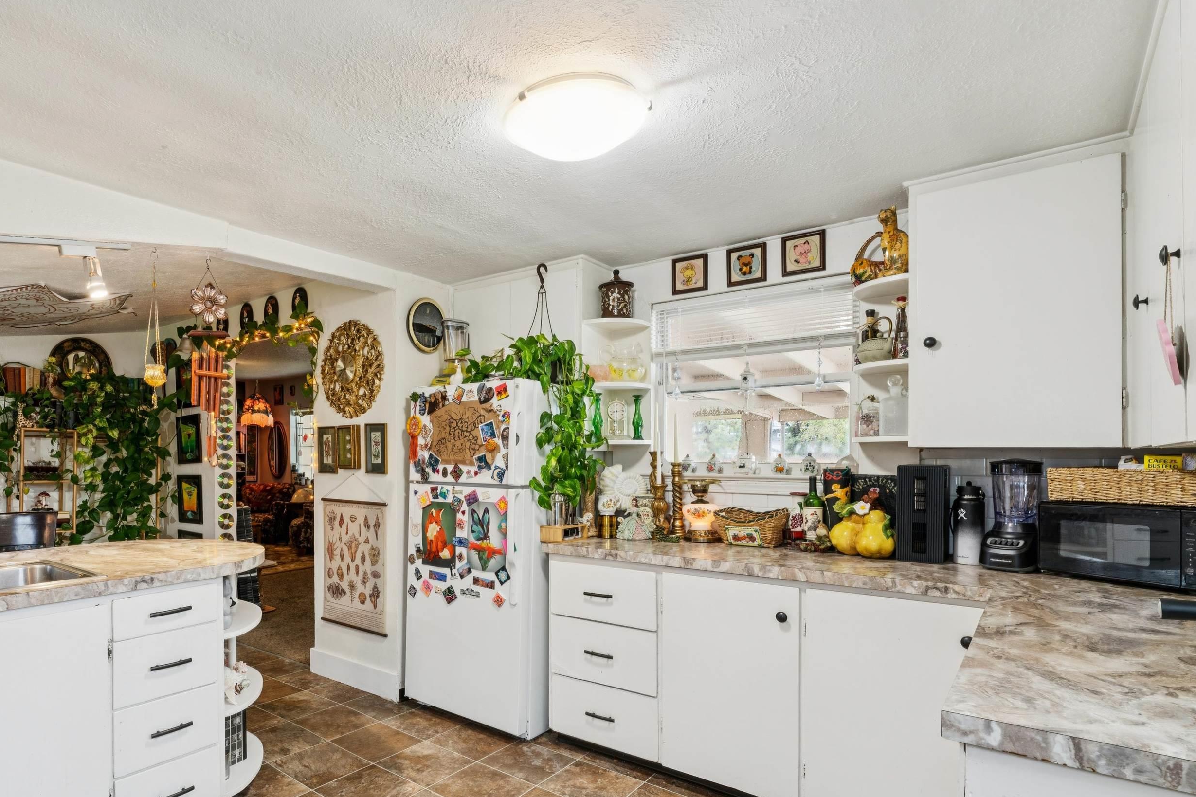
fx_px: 668
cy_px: 464
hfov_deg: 82.4
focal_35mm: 20
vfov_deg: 61.2
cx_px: 466
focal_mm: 16.1
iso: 400
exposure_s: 1/3.33
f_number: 13
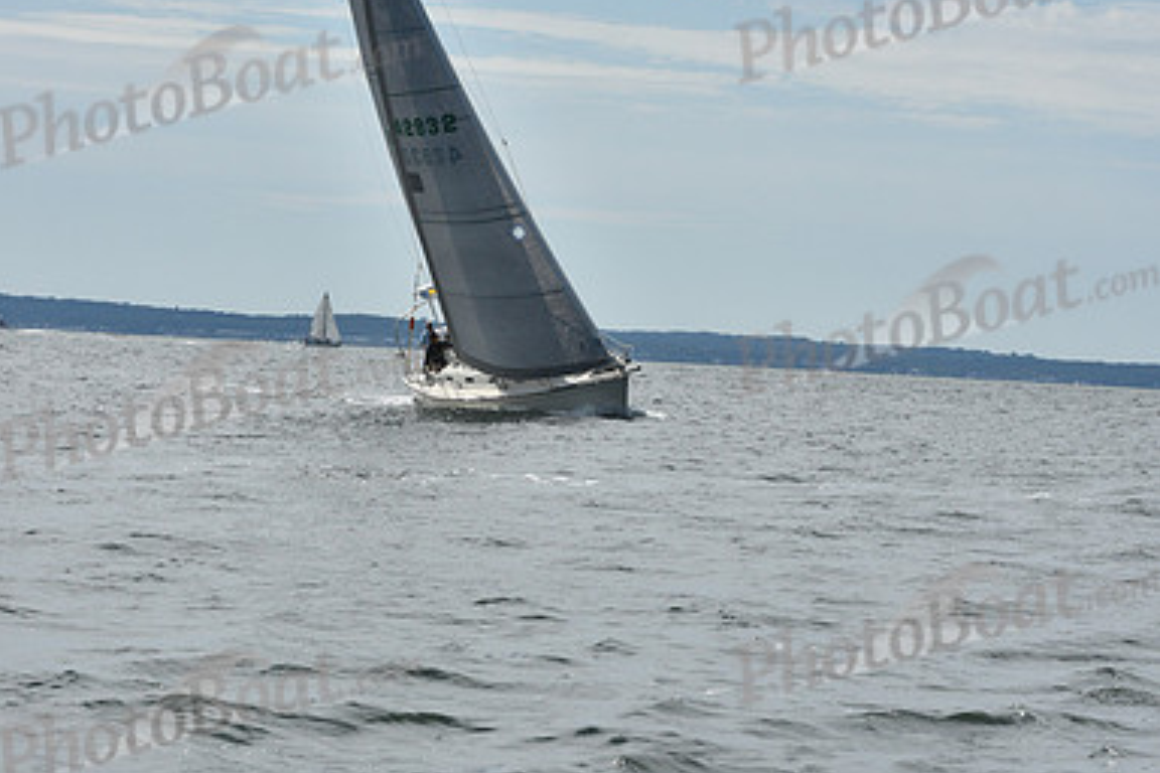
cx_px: 578
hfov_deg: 13.6
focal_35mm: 151
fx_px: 4865
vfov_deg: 9.1
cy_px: 205
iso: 320
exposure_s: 1/1000
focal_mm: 100
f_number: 13
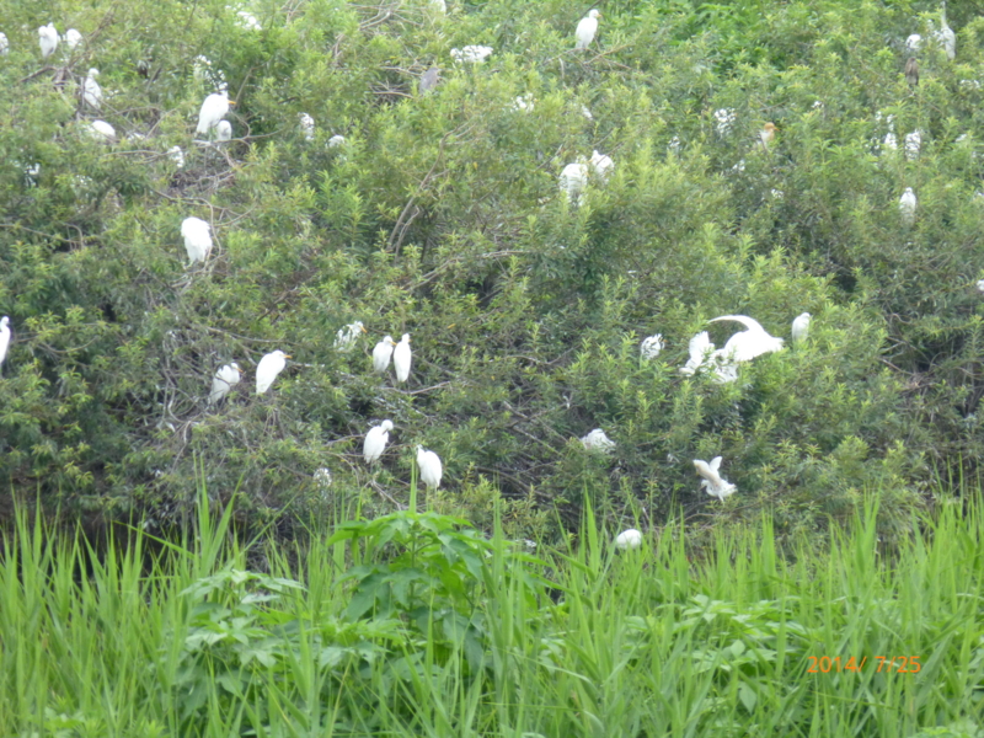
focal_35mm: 480
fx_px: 13645
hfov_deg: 4.1
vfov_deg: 3.1
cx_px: 492
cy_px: 369
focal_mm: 86
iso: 250
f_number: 6.4
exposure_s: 1/125
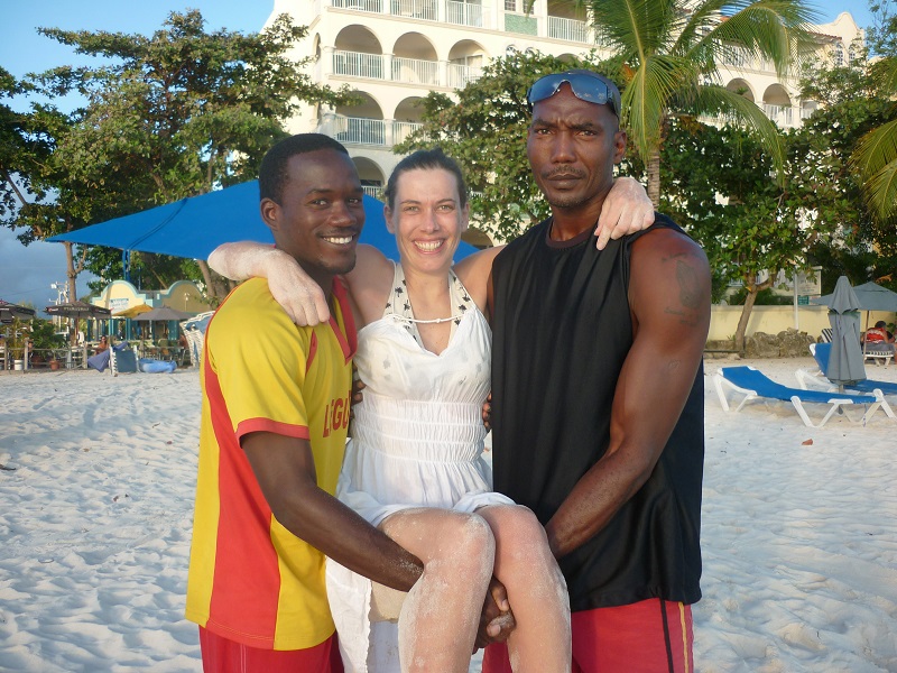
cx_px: 448
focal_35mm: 33
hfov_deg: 55.4
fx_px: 855
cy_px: 336
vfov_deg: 42.9
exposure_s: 1/200
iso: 80
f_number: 2.8
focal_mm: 5.5
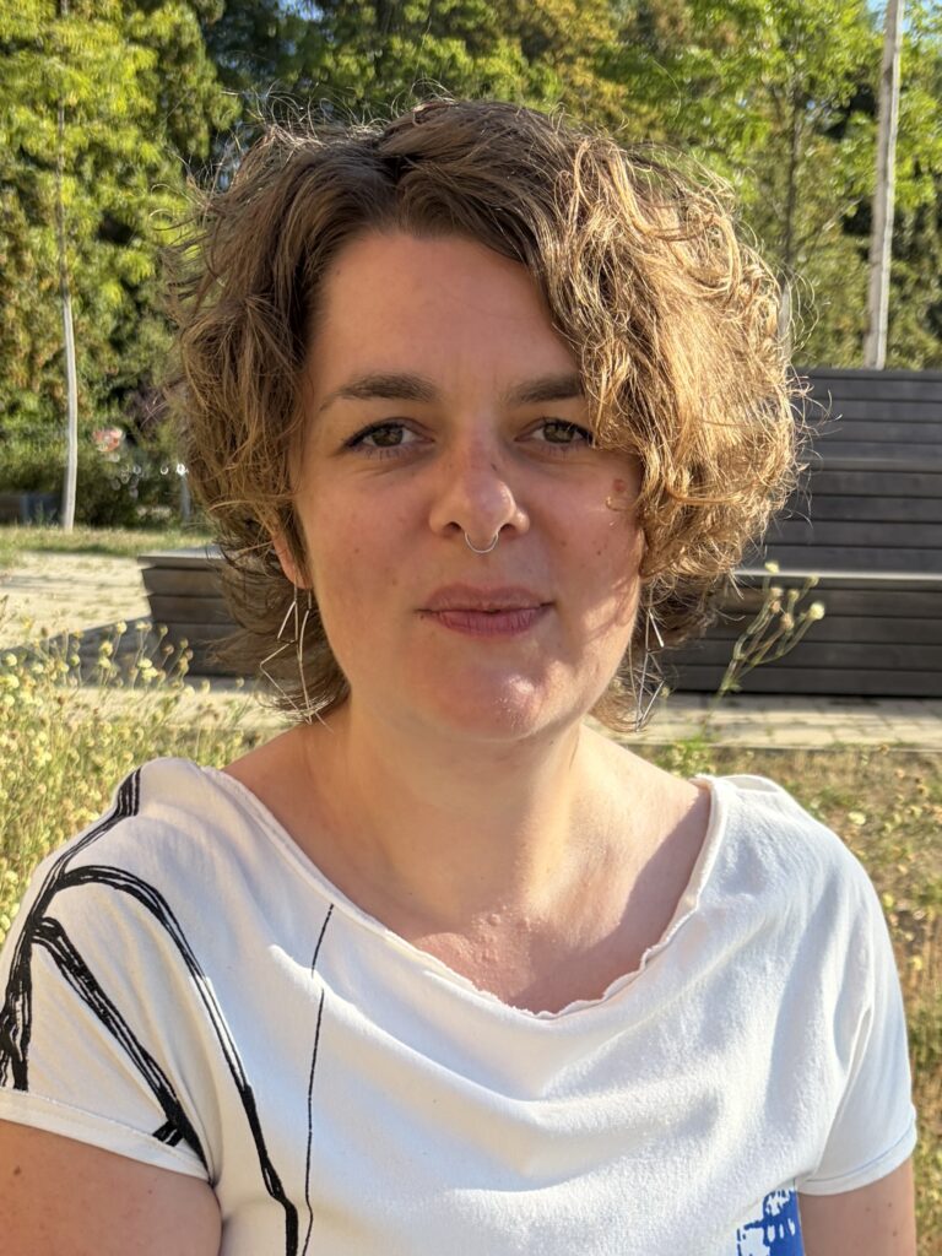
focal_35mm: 26
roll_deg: -1.5
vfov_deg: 67.3
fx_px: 943
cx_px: 471
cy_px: 628
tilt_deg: -15.9
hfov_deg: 53.1
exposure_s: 1/1484
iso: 50
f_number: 1.6
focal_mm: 5.96
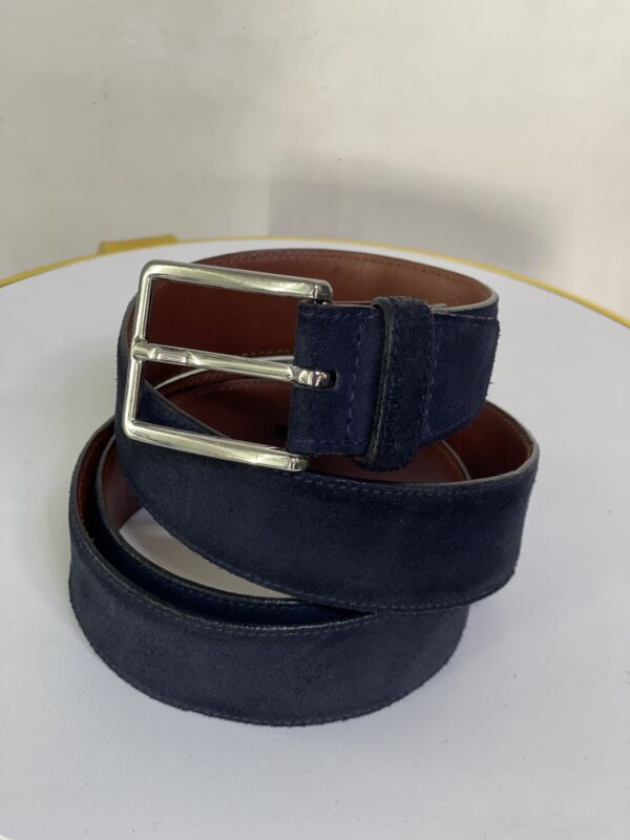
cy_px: 420
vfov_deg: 30.3
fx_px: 1553
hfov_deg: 22.9
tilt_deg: -32.9
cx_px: 315
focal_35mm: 64
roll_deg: -1.2
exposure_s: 1/33
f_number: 2.2
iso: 125
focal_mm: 7.5
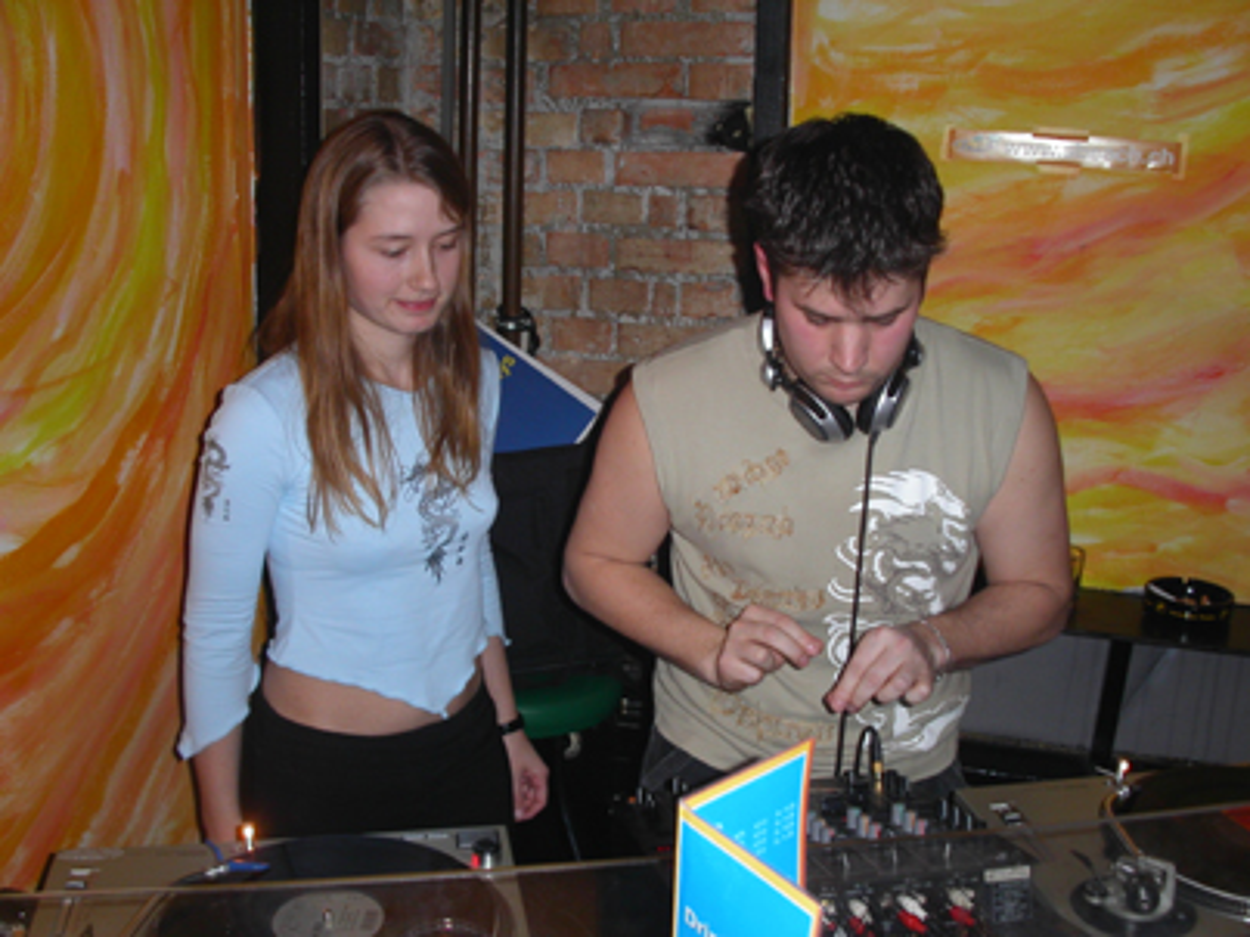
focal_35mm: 38
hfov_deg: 49.0
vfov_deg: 37.7
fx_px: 1372
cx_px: 625
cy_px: 468
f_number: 2.8
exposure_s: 1/30
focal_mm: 7.8
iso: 100
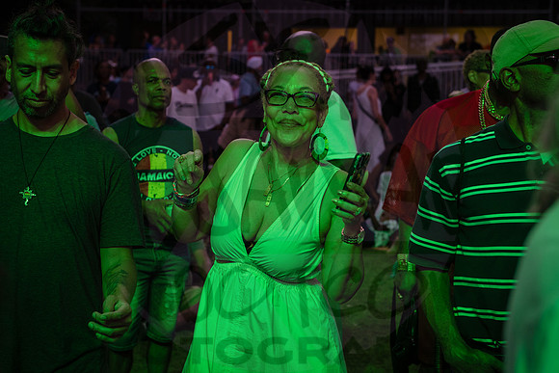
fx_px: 1034
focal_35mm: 67
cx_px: 280
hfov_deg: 30.3
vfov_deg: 20.5
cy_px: 186
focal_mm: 55
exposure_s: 1/500
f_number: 3.5
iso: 1250
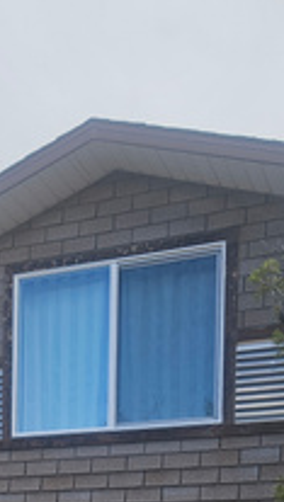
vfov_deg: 31.2
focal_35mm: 58
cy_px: 577
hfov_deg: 20.8
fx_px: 774
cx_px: 119
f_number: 1.8
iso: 32
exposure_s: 1/532
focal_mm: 5.4
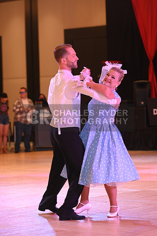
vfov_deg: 15.2
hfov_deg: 10.2
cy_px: 118
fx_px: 883
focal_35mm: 135
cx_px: 78
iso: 3200
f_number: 5
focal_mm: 135
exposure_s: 1/200
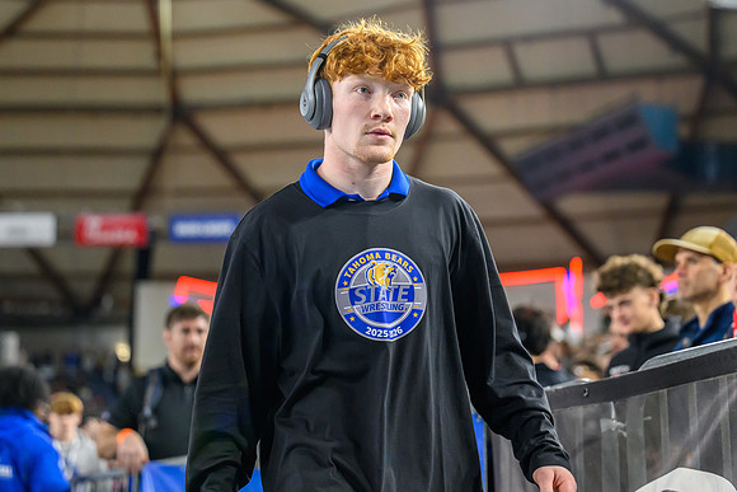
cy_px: 190
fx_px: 1789
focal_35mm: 87
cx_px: 355
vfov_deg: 15.6
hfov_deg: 23.3
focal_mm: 70
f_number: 2.8
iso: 4000
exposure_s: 1/800
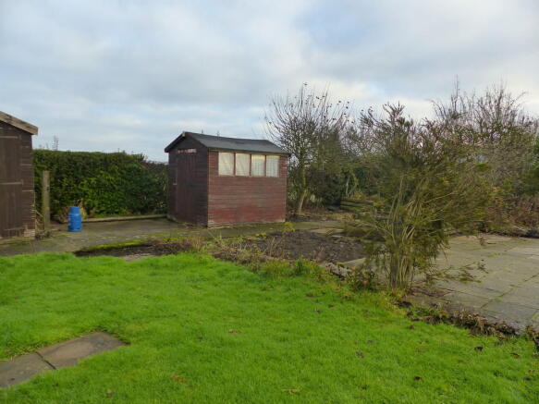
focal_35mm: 25
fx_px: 389
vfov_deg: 54.9
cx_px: 270
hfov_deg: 69.4
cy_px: 202
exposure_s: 1/500
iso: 160
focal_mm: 4.5
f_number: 2.8
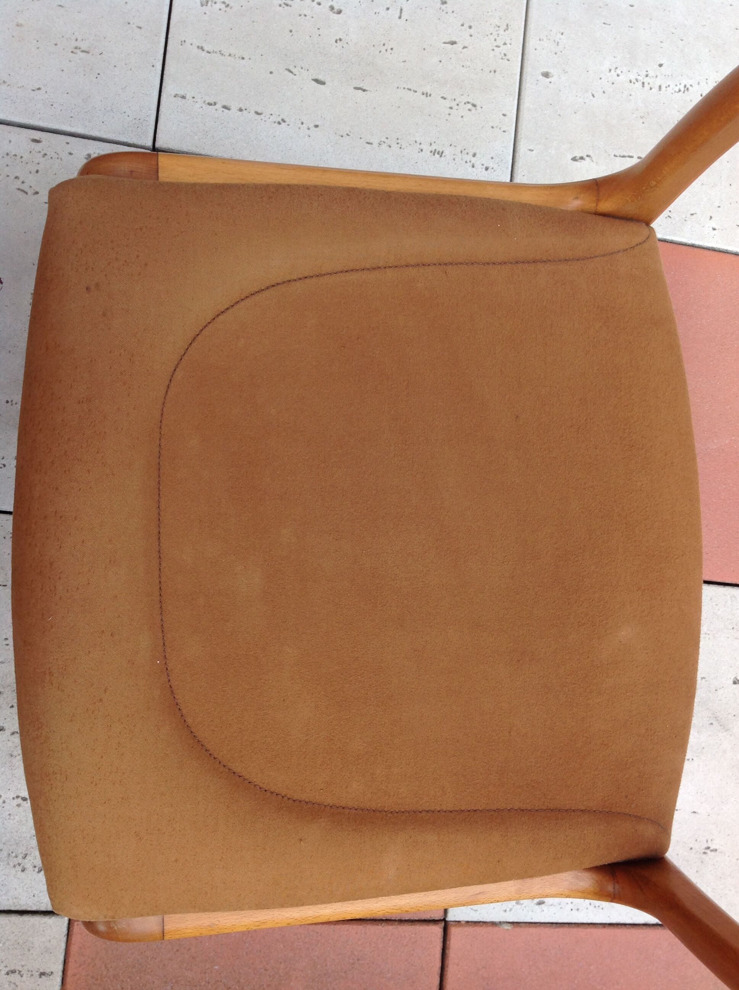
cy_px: 495
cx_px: 370
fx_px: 999
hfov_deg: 40.6
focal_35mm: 35
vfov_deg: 52.7
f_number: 2.4
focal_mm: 4.28
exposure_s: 1/204
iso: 50
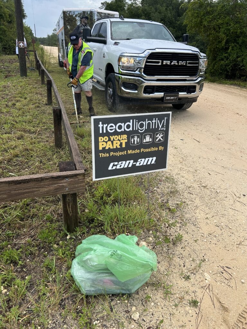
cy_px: 164
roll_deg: -2.5
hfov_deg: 53.1
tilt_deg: -23.4
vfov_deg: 67.3
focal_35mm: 26
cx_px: 124
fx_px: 247
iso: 50
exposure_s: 1/614
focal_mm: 5.7
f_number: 1.5
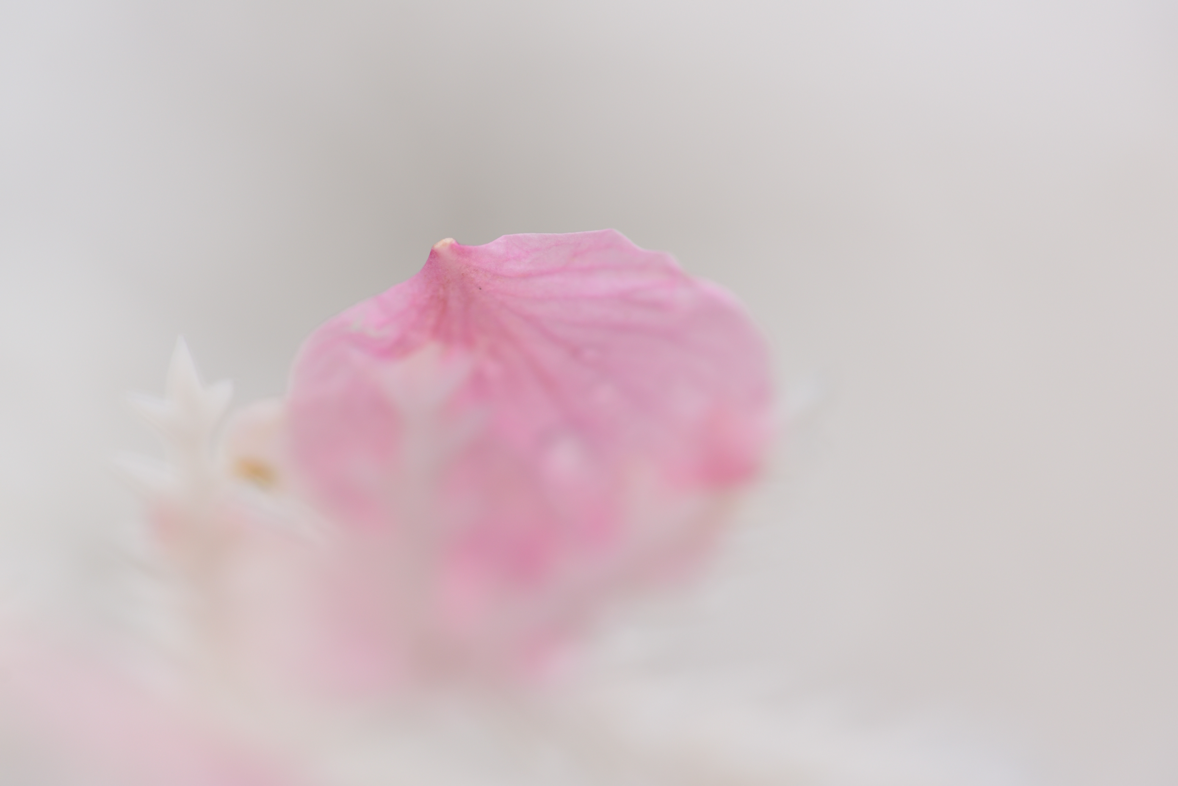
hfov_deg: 22.6
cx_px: 589
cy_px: 393
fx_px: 2946
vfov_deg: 15.2
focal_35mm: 90
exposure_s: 1/750
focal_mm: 90
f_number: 5.6
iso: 400
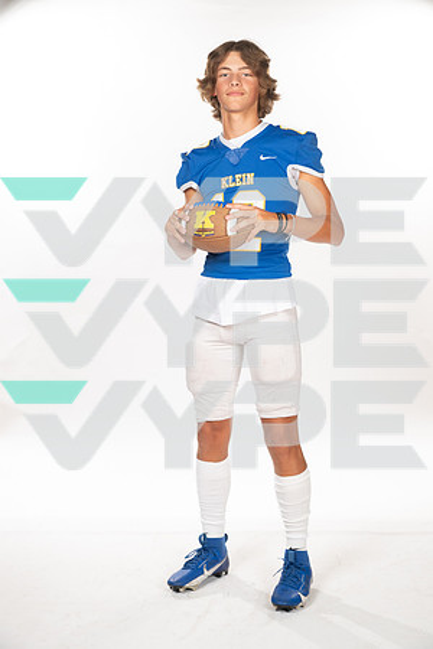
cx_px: 216
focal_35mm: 55
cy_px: 324
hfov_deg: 24.6
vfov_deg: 36.2
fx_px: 992
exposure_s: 1/320
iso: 800
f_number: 7.1
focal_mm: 55
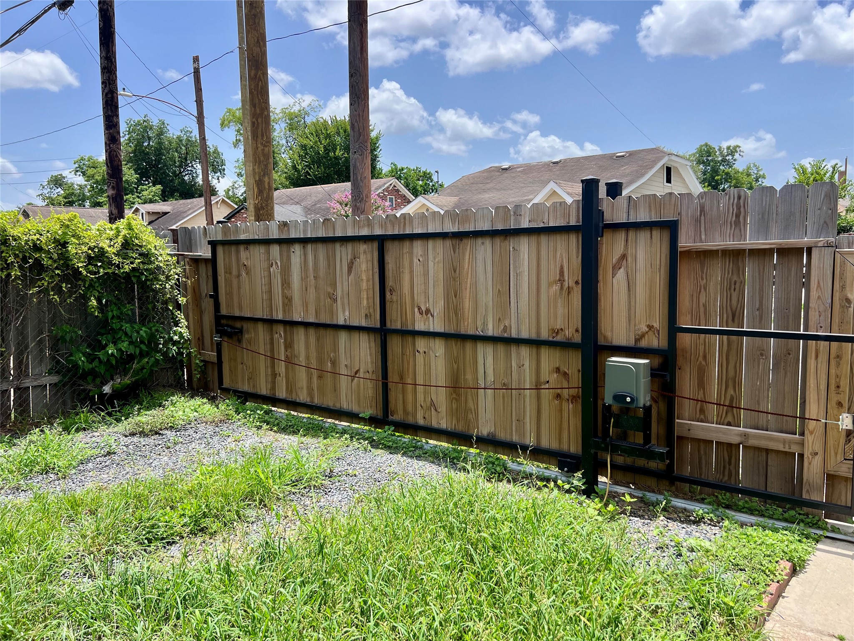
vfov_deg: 53.1
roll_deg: +1.8
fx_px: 641
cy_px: 320
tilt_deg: -5.5
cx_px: 427
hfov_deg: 67.3
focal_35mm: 26
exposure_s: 1/2695
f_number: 1.5
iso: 50
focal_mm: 5.7
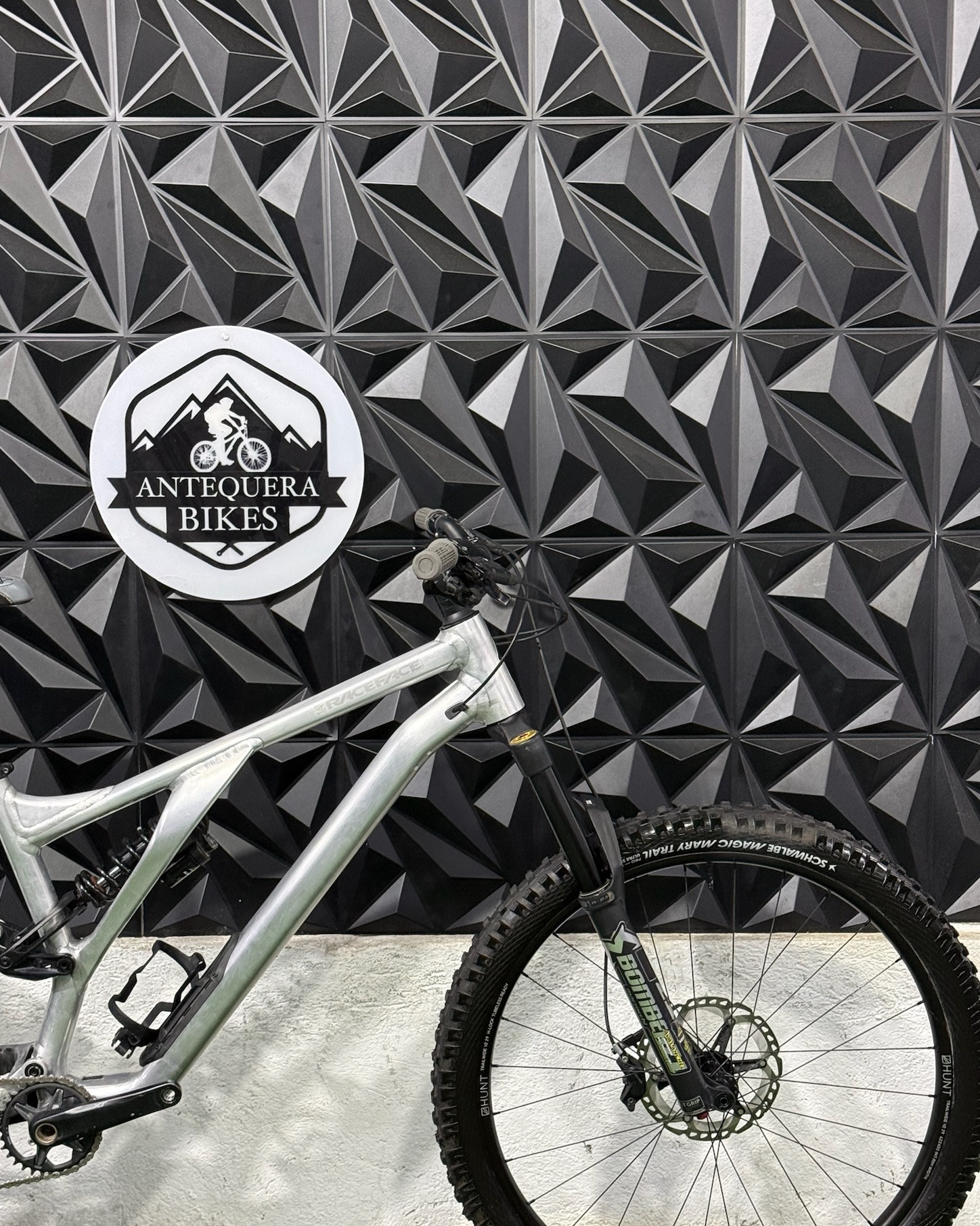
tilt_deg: -6.4
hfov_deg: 28.6
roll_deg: +0.0
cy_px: 690
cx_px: 490
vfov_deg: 35.3
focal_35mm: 53
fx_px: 1922
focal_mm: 6.76
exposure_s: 1/60
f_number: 1.78
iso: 250
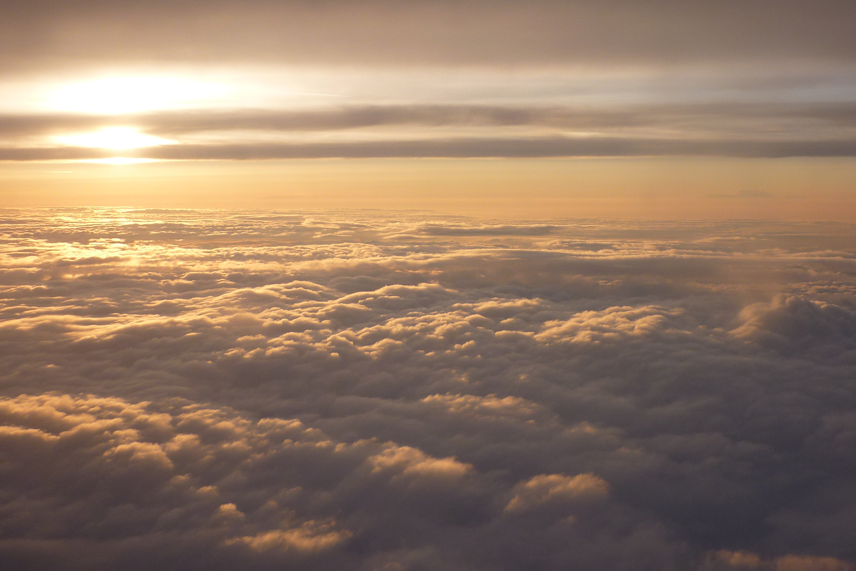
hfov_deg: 43.2
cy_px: 151
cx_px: 541
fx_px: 1070
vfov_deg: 29.5
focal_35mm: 45
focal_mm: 5.5
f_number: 2.8
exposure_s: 1/640
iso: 80
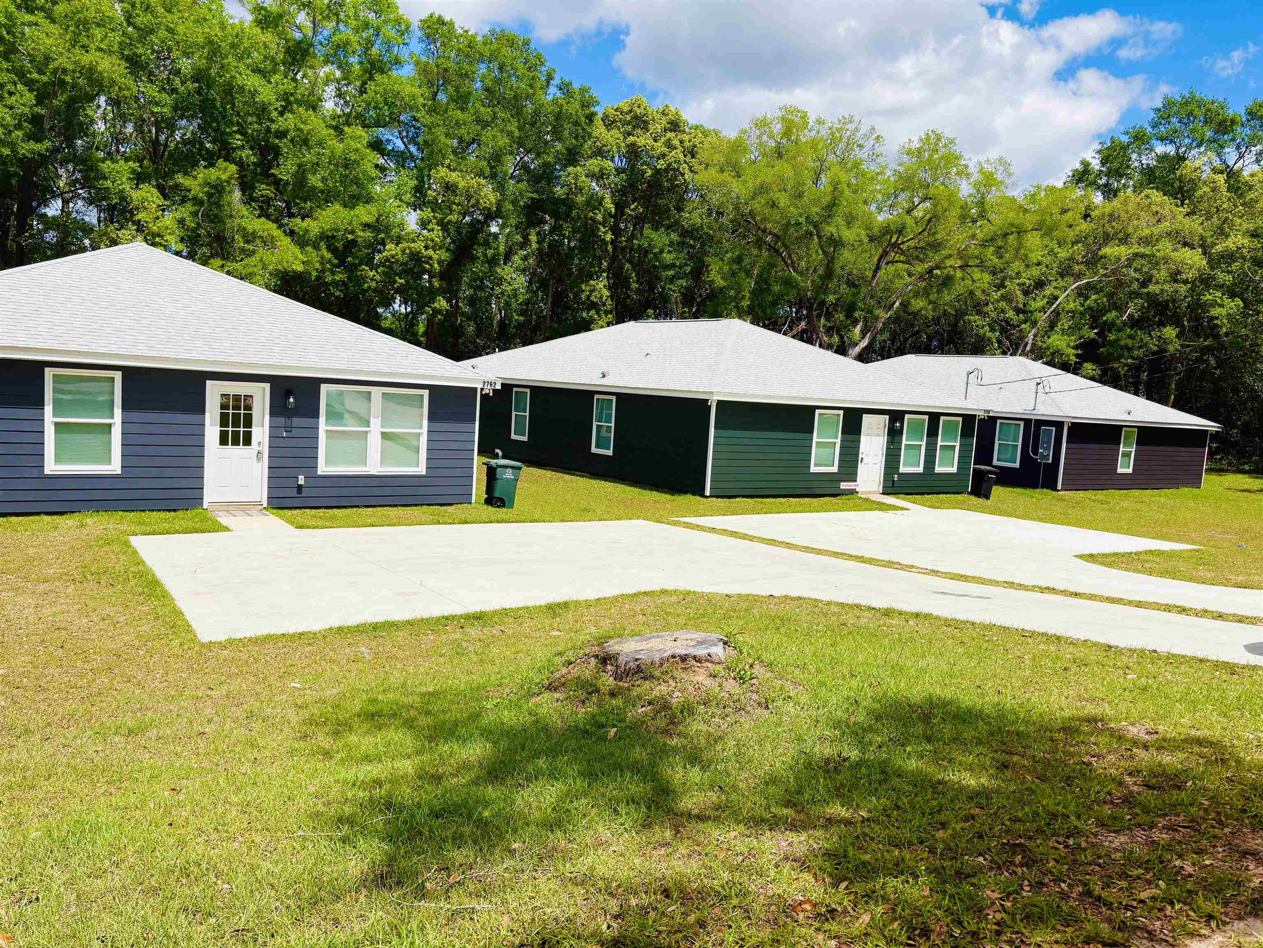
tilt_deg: -4.9
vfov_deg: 53.1
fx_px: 949
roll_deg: -3.6
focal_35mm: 26
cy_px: 474
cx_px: 632
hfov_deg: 67.3
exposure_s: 1/5348
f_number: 1.6
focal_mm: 5.96
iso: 50
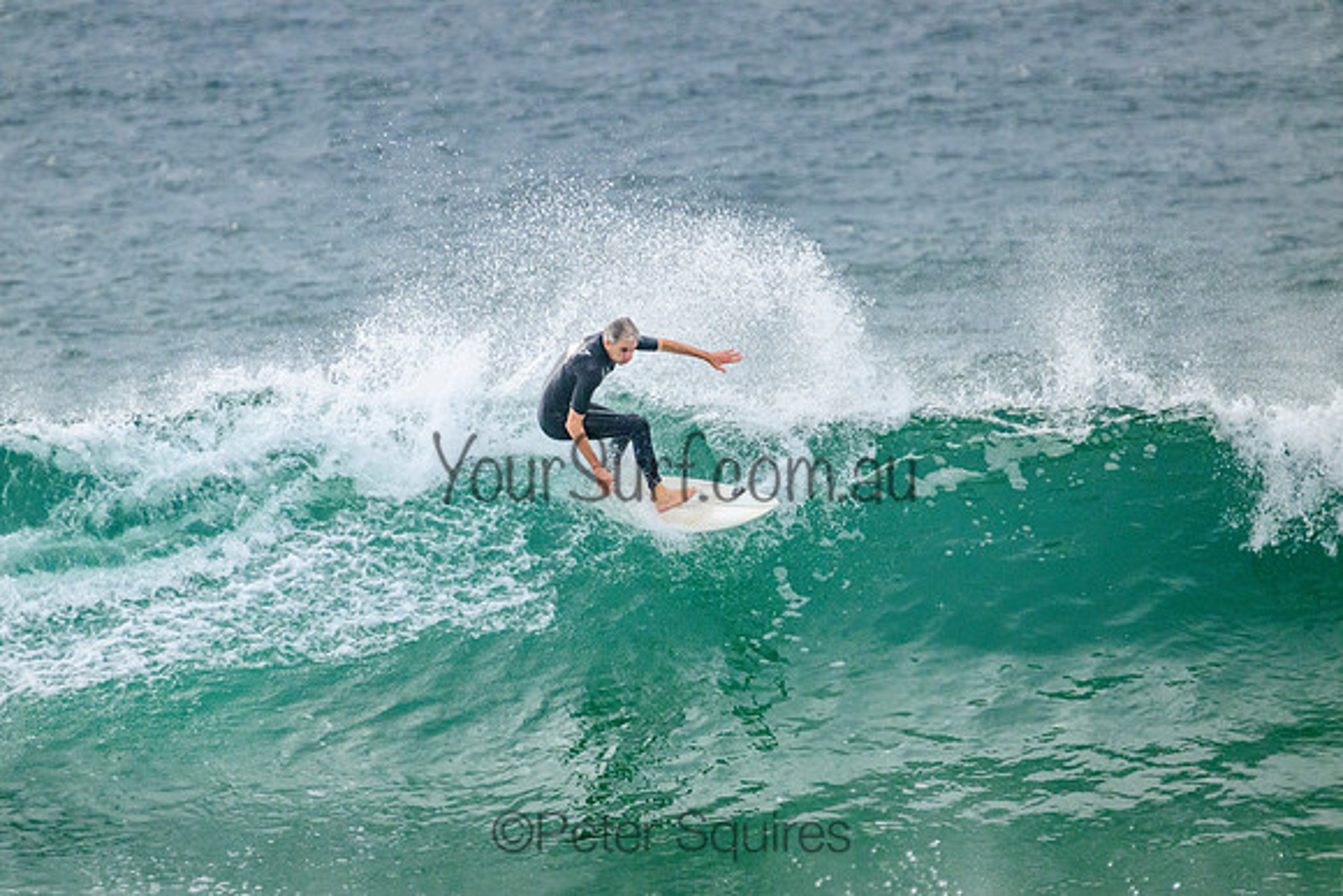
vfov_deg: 1.7
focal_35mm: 817
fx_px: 30479
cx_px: 657
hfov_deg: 2.5
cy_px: 457
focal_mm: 800
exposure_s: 1/2000
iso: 2800
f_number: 11
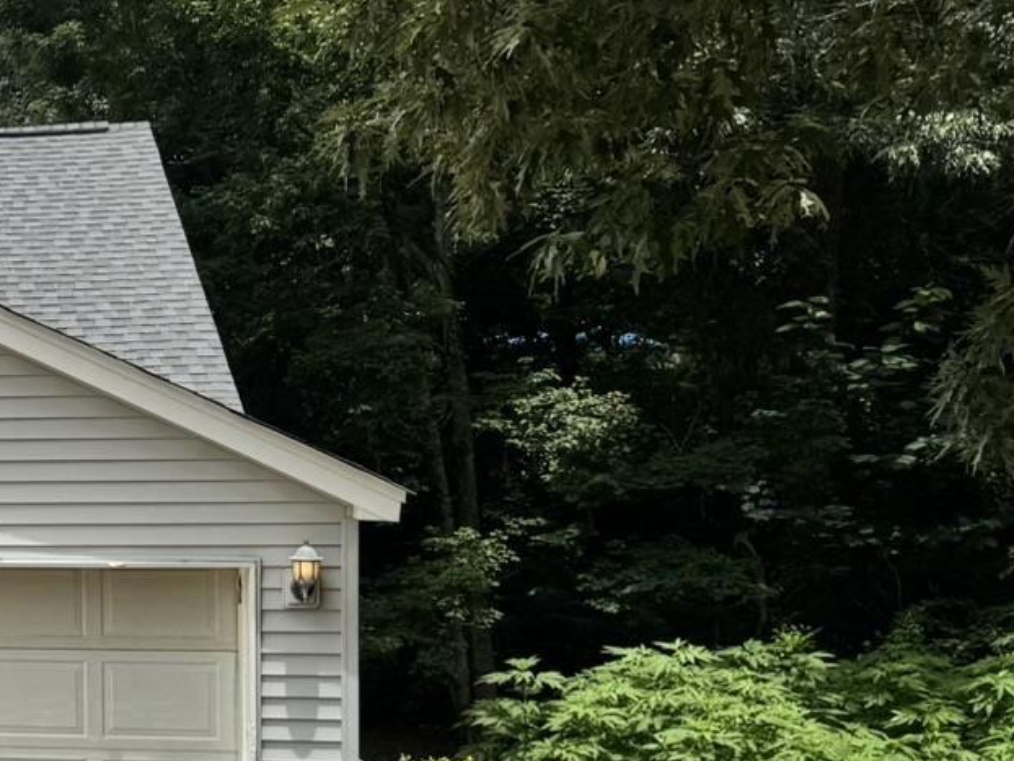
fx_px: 2315
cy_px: 440
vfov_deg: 18.7
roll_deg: +1.1
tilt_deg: -2.4
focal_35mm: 79
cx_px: -598
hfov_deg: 20.4
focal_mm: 6.76
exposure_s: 1/5814
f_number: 1.78
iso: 80
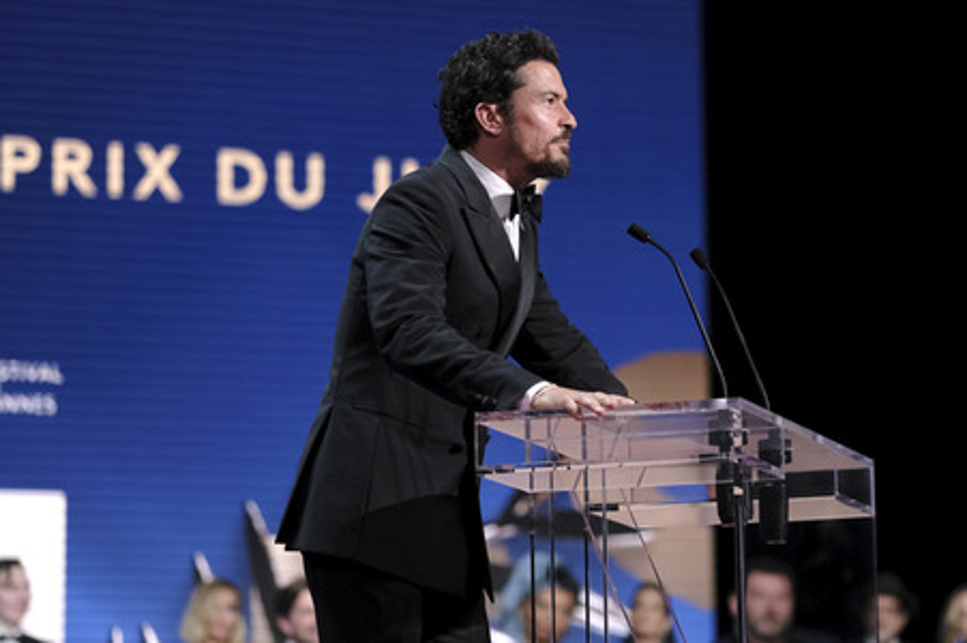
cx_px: 484
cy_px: 322
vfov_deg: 10.1
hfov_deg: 15.2
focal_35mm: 135
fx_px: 3623
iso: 1600
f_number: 2
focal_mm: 90
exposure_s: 1/400
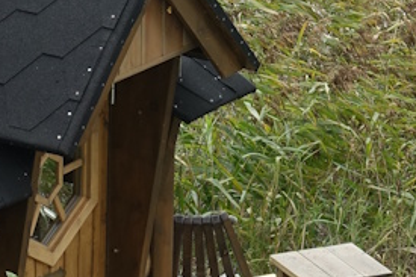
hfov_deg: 6.8
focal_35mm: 301
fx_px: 3476
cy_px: 209
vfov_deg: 4.6
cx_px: 74
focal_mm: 25.46
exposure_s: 1/100
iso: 125
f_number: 5.6
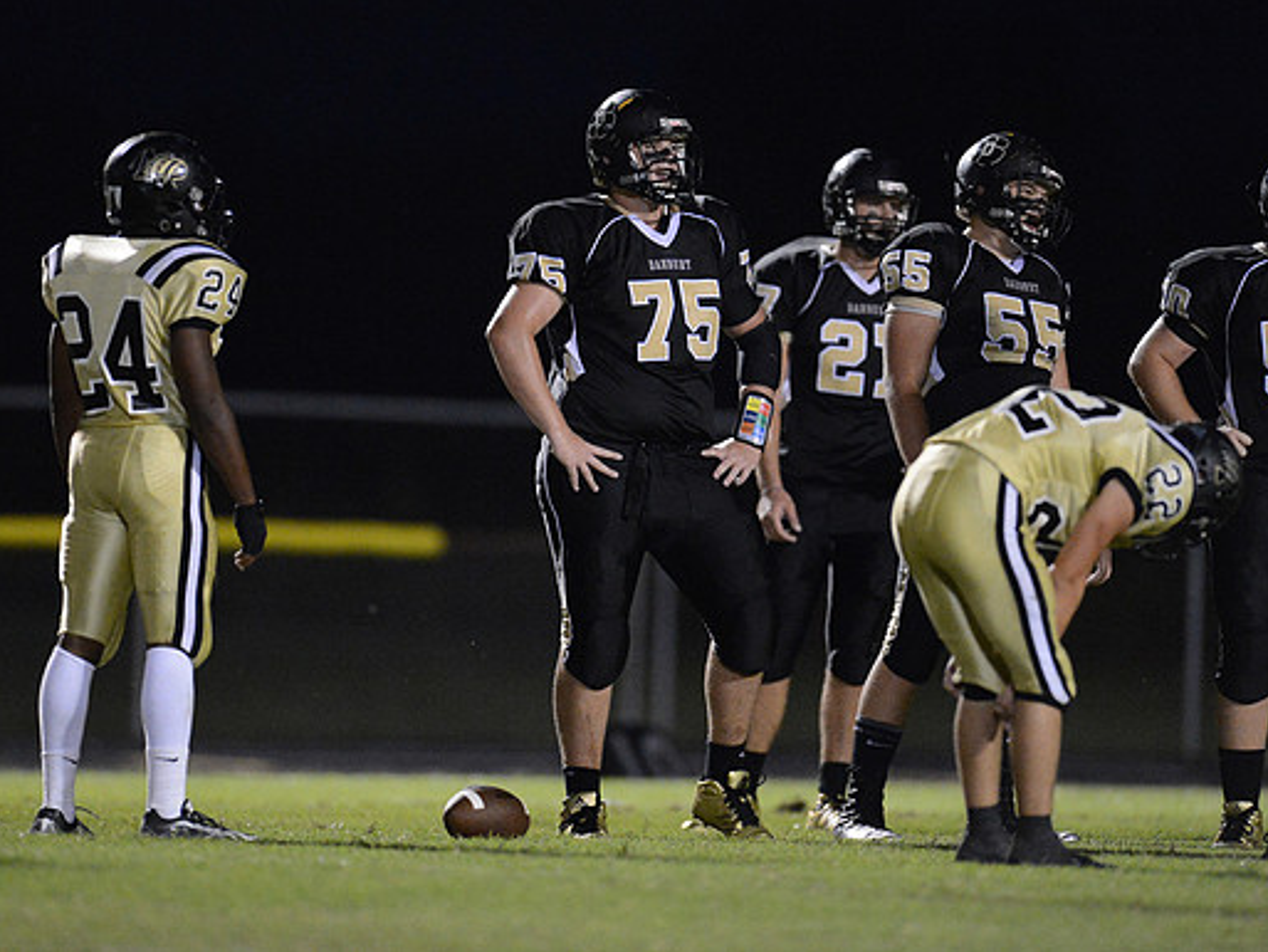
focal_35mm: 435
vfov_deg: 3.4
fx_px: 15938
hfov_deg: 4.6
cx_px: 690
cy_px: 476
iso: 12800
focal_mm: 400
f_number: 2.8
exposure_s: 1/640
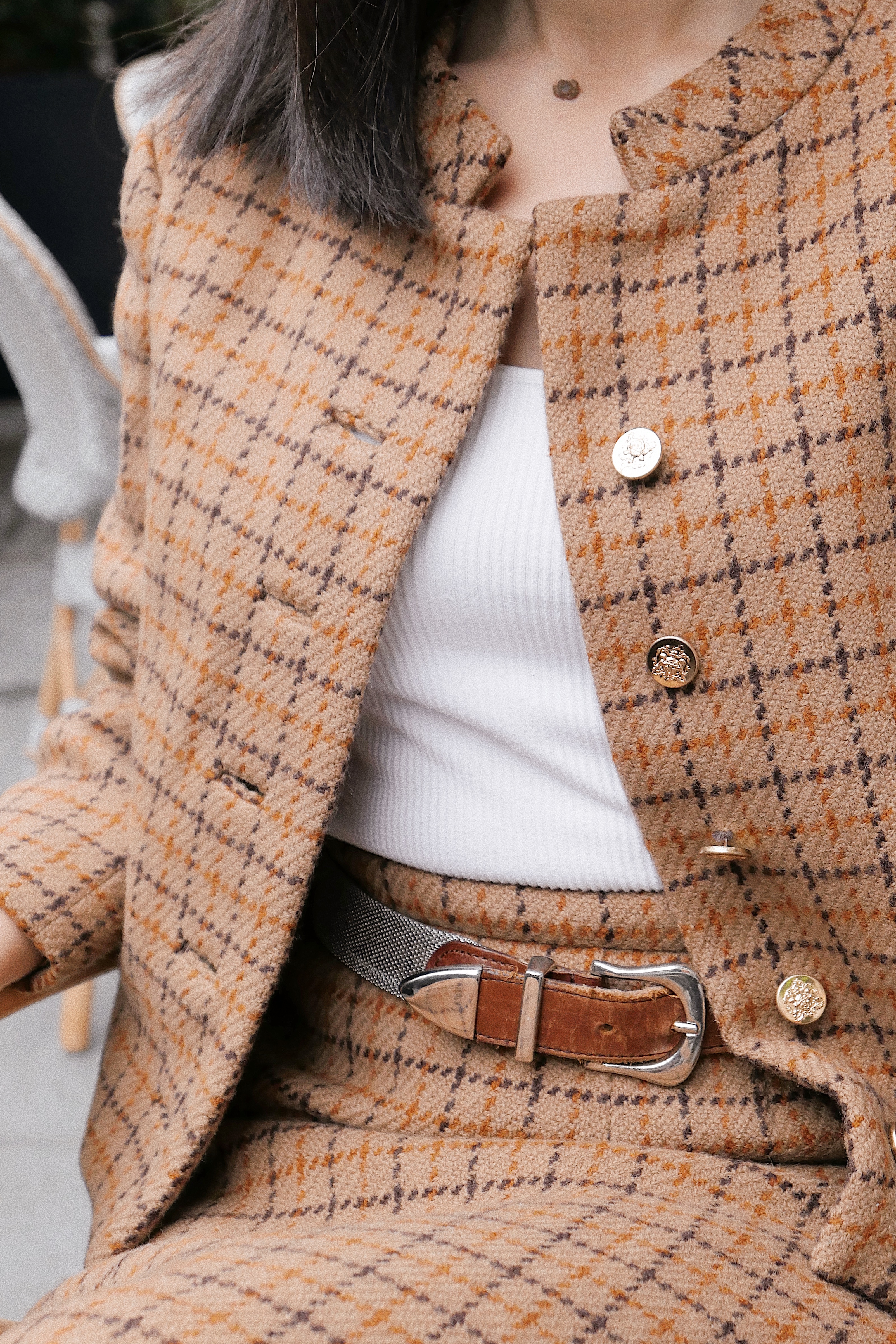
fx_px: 2464
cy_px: 723
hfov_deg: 20.6
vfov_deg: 30.5
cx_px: 434
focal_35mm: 66
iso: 400
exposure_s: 1/125
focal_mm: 21.3
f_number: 2.8
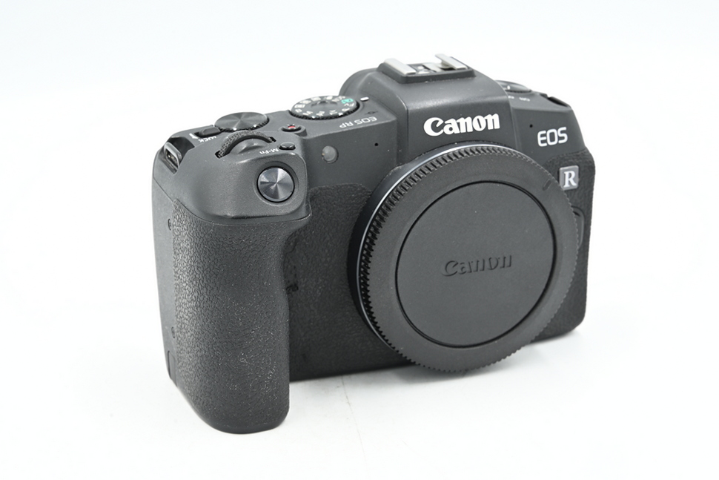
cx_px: 360
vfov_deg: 18.2
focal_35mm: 75
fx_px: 1498
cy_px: 240
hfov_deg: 27.0
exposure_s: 1/15
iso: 200
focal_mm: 75
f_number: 14
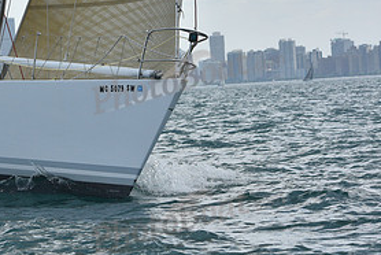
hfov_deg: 10.3
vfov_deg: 6.9
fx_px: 2098
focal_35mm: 198
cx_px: 22
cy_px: 27
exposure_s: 1/1250
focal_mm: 95
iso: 250
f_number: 7.1
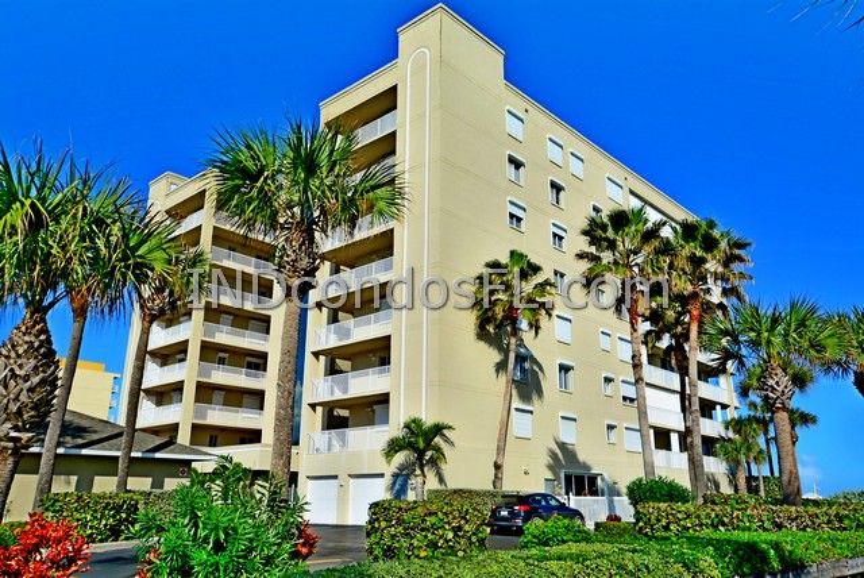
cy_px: 289
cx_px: 432
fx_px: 685
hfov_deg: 64.5
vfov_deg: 45.8
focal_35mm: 28
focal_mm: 19
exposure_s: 1/320
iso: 100
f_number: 9
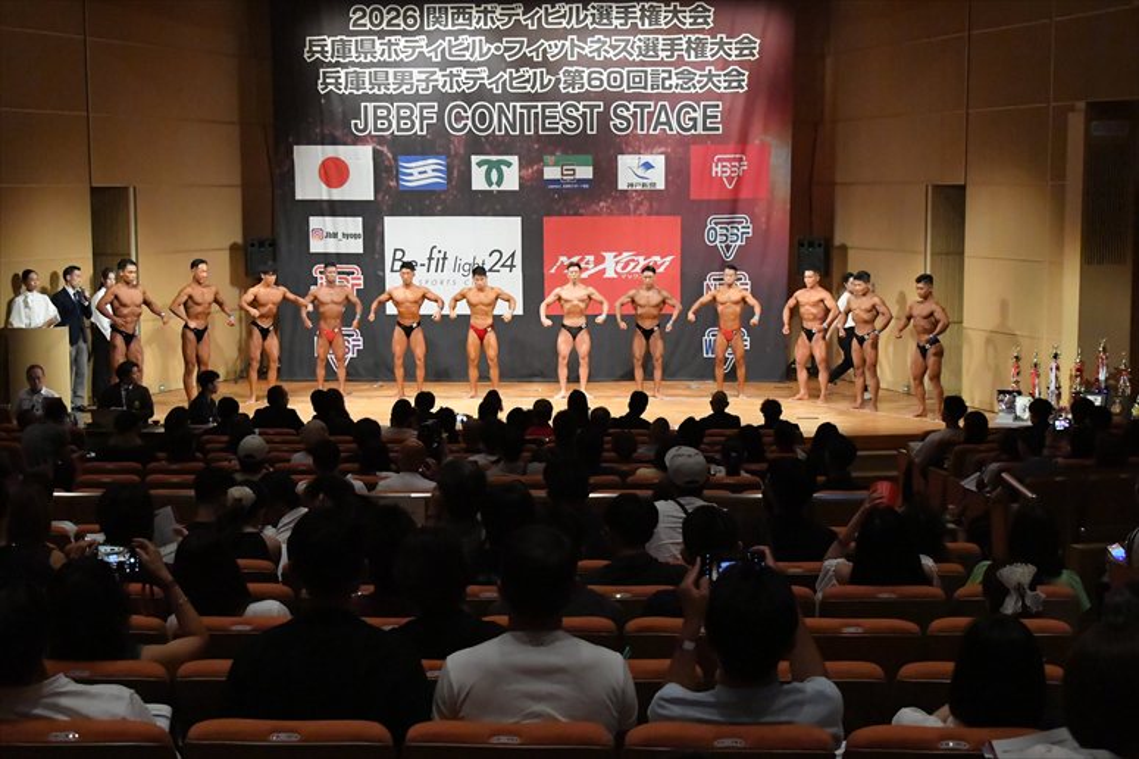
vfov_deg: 23.8
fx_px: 1803
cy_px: 380
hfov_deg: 35.1
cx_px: 570
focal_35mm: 57
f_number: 5.6
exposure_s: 1/400
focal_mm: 38
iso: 12800
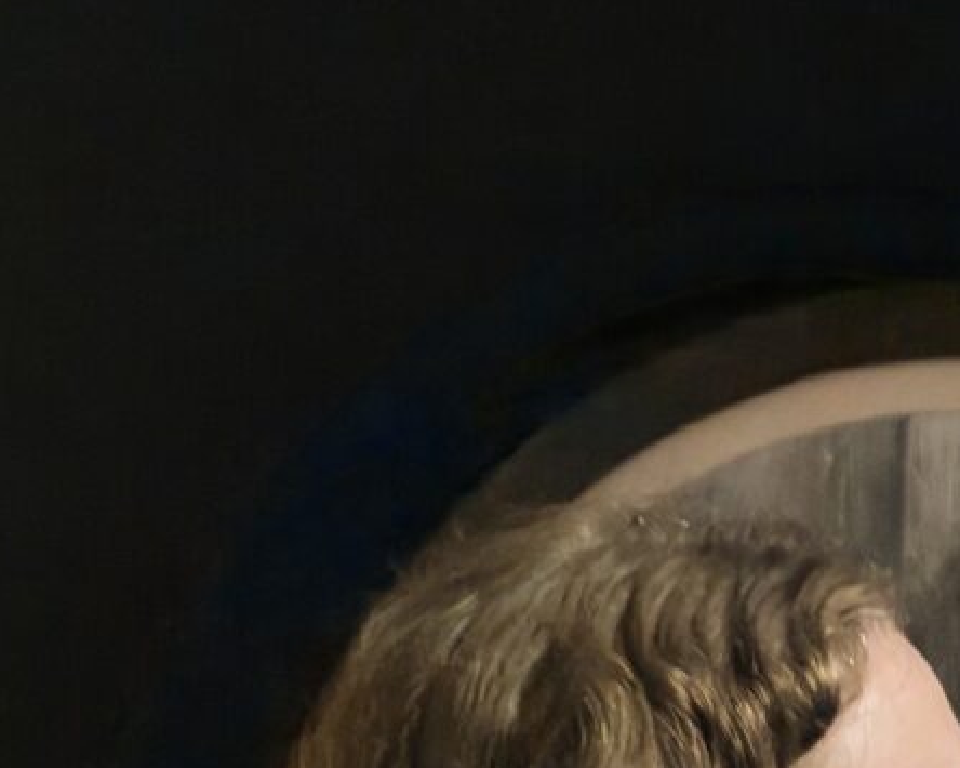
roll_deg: +1.2
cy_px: 809
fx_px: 12783
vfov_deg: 3.4
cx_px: 806
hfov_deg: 4.3
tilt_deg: -2.5
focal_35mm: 450
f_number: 2.8
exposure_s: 1/33
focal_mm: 16.89
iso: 800
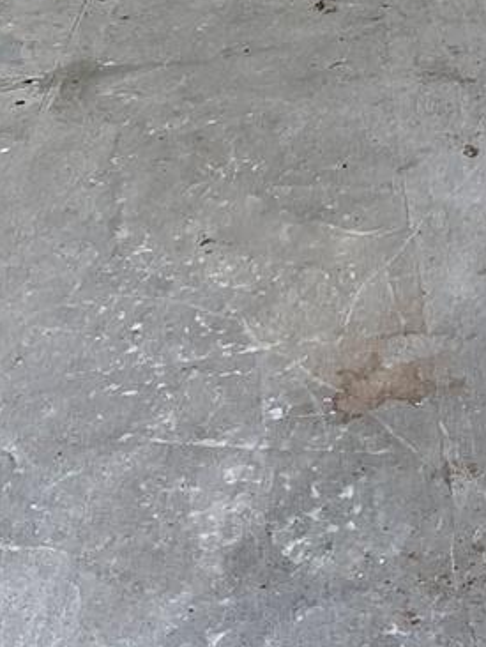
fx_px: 1776
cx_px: 566
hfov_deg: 15.1
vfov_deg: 19.0
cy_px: -212
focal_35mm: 95
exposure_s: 1/351
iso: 16
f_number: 1.8
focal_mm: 3
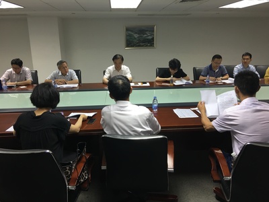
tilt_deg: -15.6
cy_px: 101
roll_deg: +0.1
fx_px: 225
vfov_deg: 48.2
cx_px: 134
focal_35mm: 29
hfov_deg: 61.7
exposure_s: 1/17
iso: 40
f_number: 2.2
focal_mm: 4.15
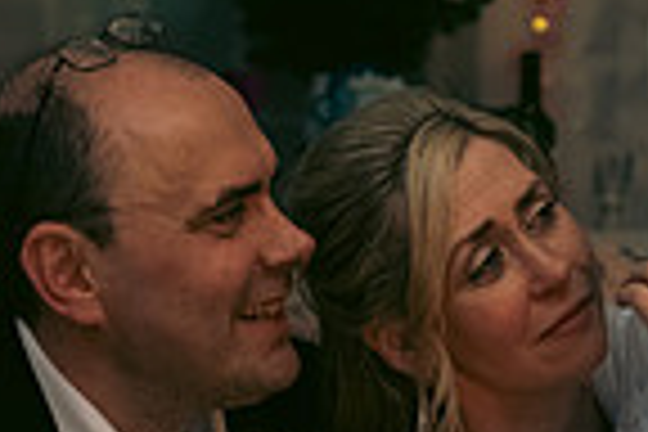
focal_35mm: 209
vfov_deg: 6.5
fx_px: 3762
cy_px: 574
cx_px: 513
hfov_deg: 9.8
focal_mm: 52
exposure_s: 1/160
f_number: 3.5
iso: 800
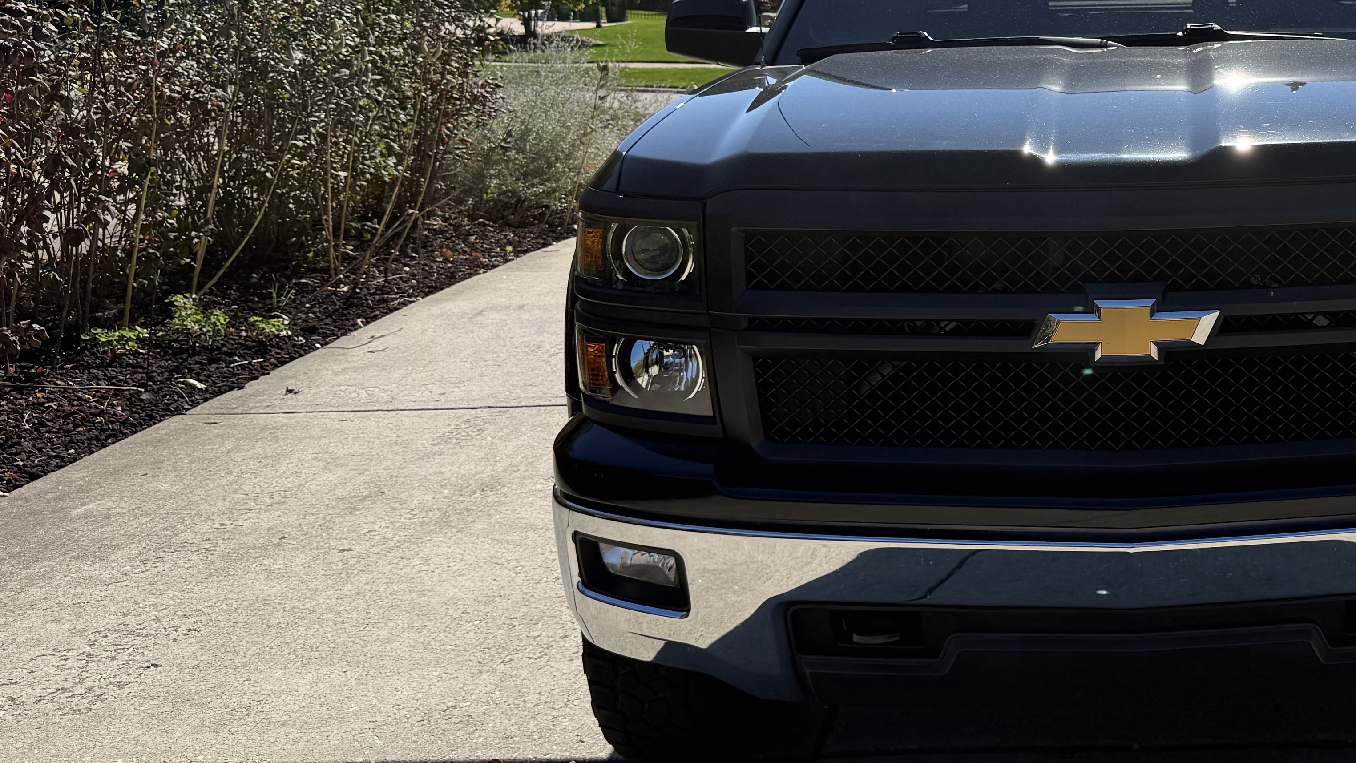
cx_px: 1175
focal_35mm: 49
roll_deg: +0.1
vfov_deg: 24.2
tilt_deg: -8.3
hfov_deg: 39.6
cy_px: 216
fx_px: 1762
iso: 80
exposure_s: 1/5714
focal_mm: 6.76
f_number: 1.78
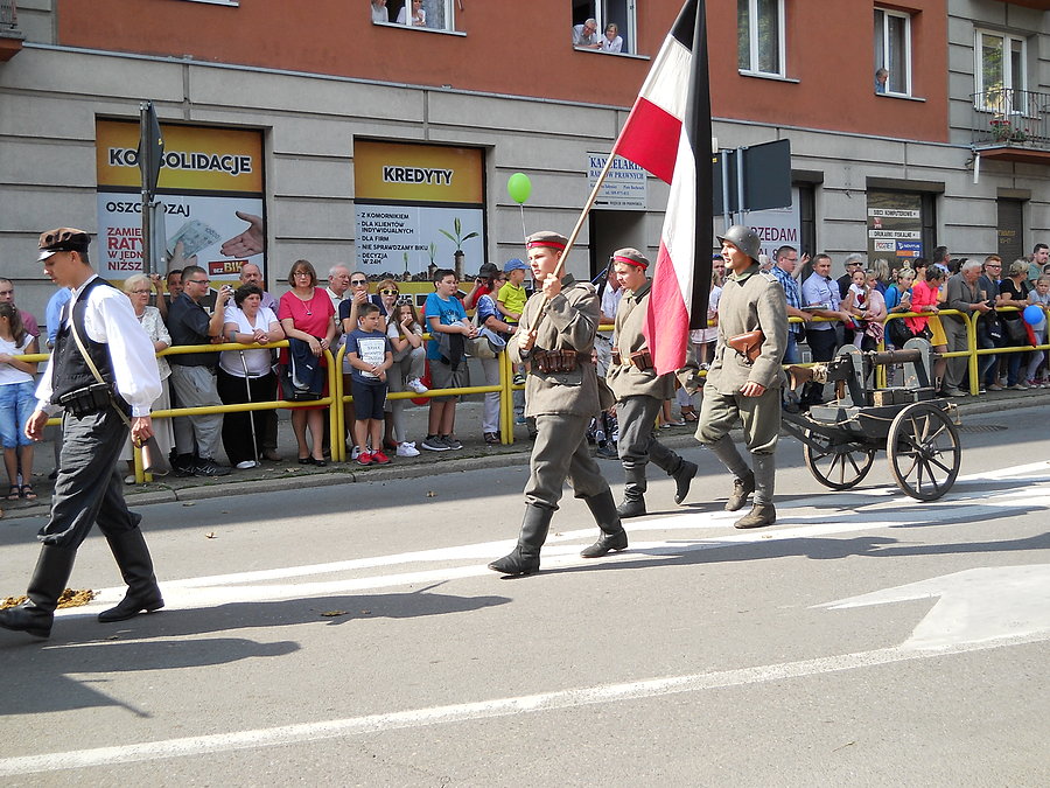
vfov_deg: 35.1
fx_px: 1244
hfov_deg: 45.8
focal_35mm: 41
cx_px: 525
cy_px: 394
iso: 80
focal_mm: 6.72
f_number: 3.1
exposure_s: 1/320
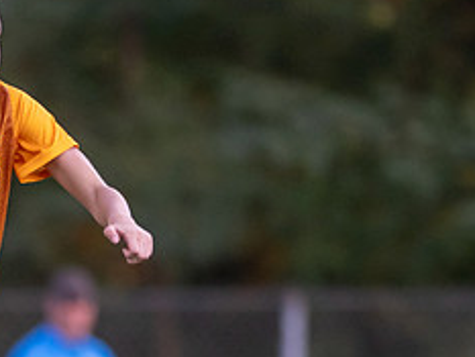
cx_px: -57
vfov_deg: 1.2
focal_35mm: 1209
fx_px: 16598
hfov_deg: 1.6
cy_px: 512
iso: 1600
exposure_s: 1/1600
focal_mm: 300
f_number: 2.8
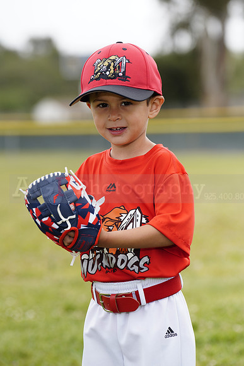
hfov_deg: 6.9
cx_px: 122
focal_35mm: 200
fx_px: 2032
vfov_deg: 10.3
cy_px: 183
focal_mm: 200
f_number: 5.6
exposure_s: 1/250
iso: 100
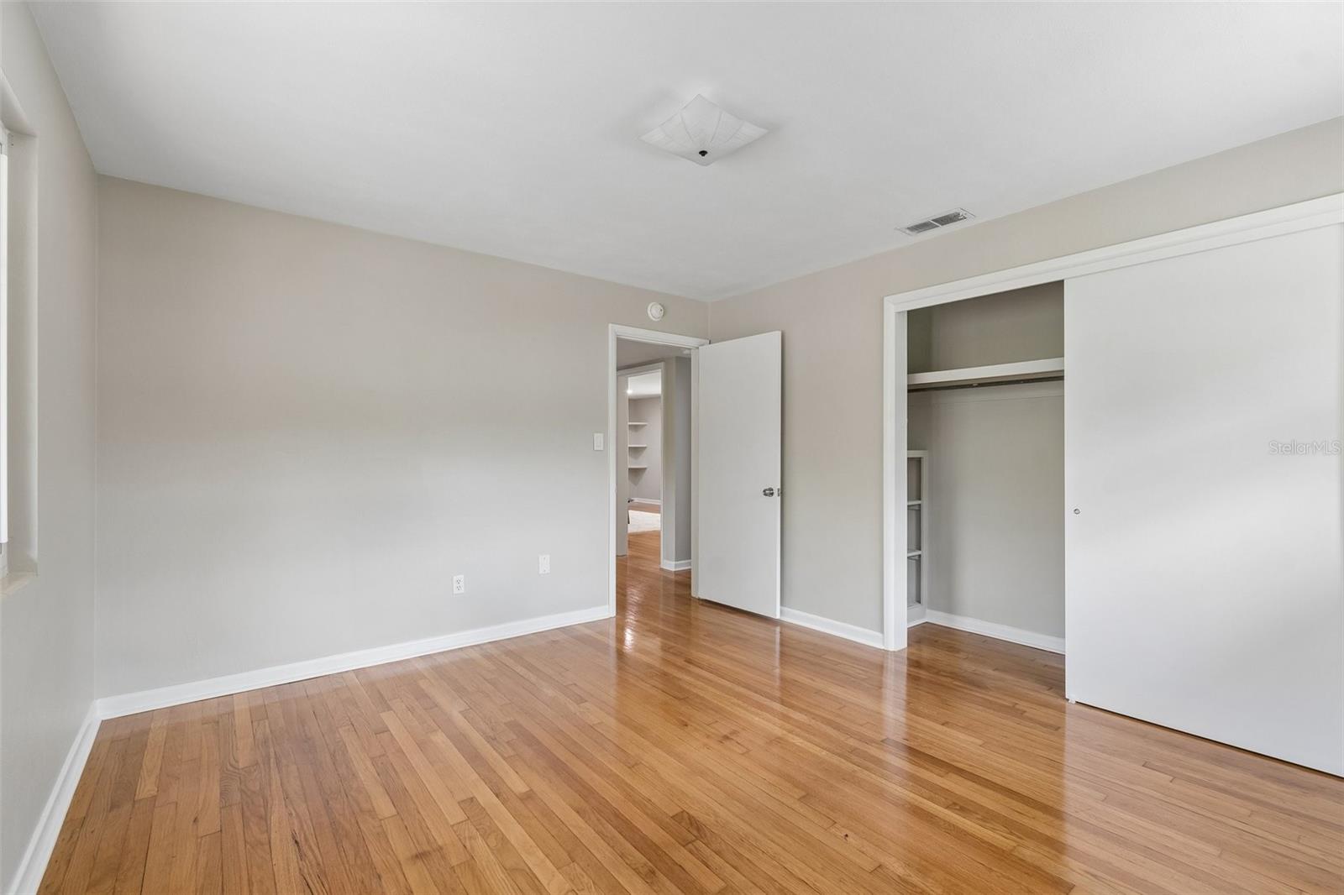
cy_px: 448
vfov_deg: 77.3
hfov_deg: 100.4
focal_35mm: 15
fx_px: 560
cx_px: 672
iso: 200
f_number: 8
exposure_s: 1/6
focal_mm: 10
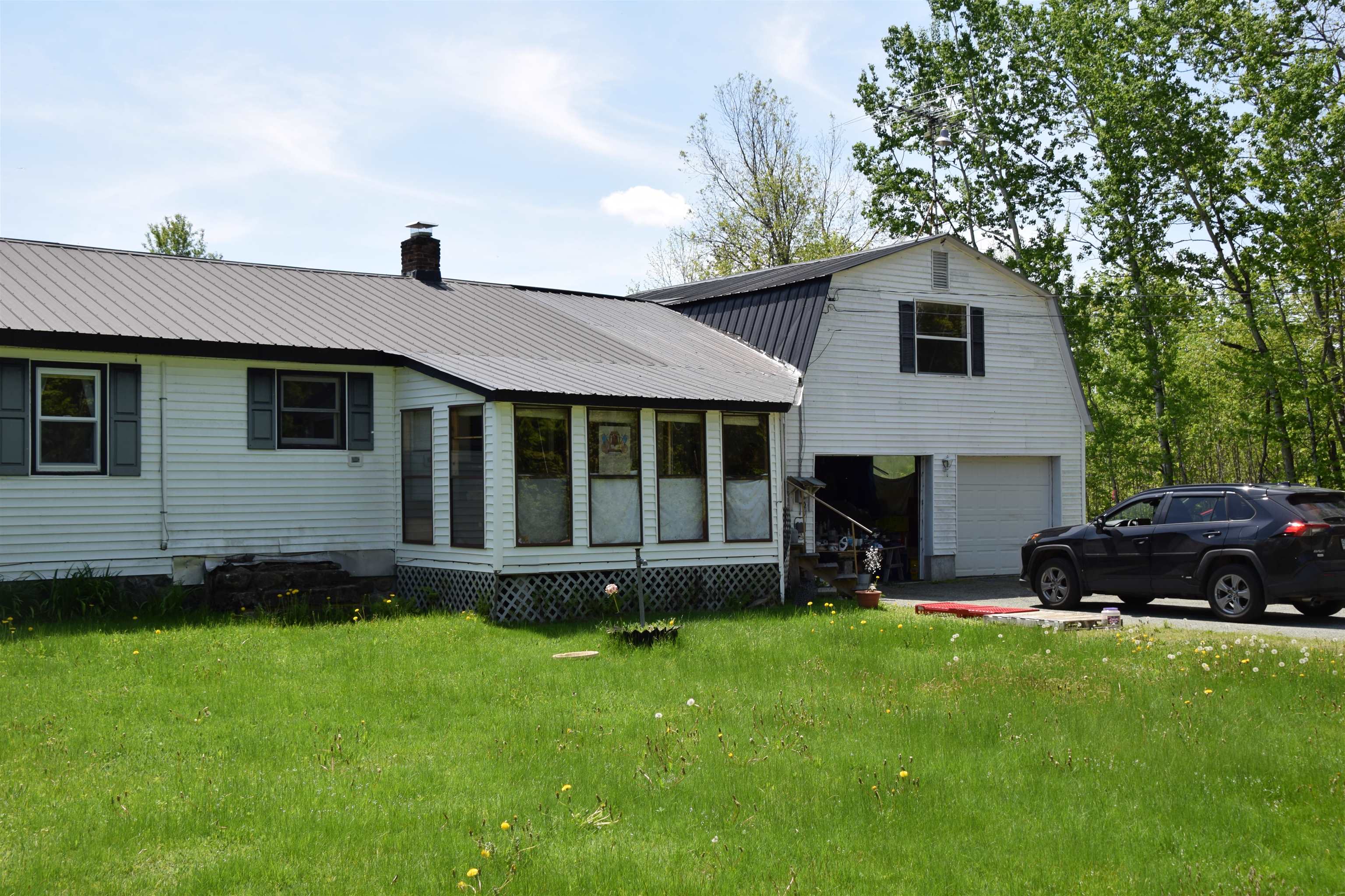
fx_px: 1457
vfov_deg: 34.2
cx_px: 672
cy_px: 448
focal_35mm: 39
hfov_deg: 49.6
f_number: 9
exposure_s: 1/200
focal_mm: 26
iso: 100
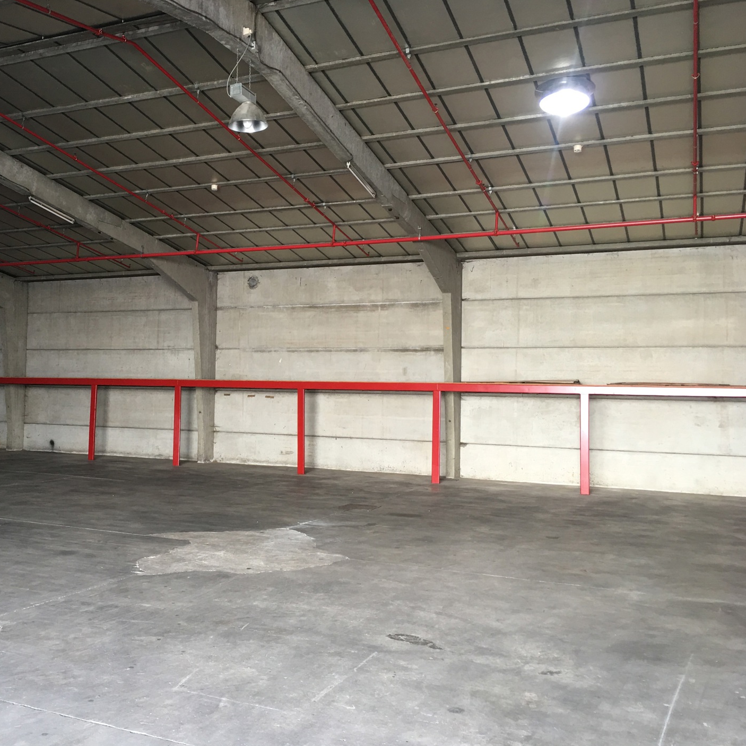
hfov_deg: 46.6
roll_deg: -1.5
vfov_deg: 47.2
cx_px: 257
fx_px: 853
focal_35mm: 35
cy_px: 370
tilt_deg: +1.4
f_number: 2.2
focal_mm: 4.15
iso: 32
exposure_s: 1/17
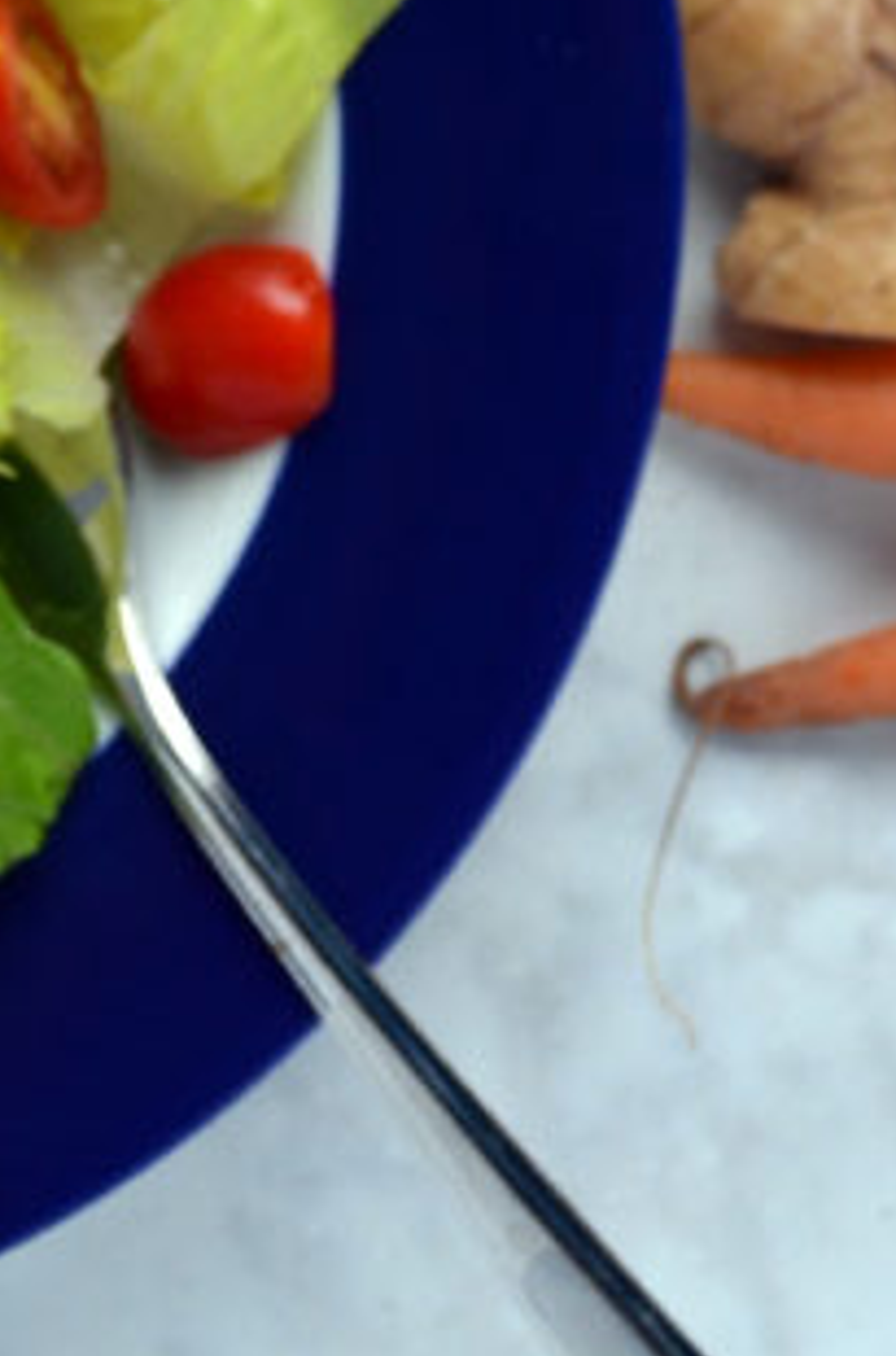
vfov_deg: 16.7
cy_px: -175
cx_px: 79
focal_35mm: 119
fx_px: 4467
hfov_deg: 11.4
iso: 450
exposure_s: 1/60
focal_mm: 24
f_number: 4
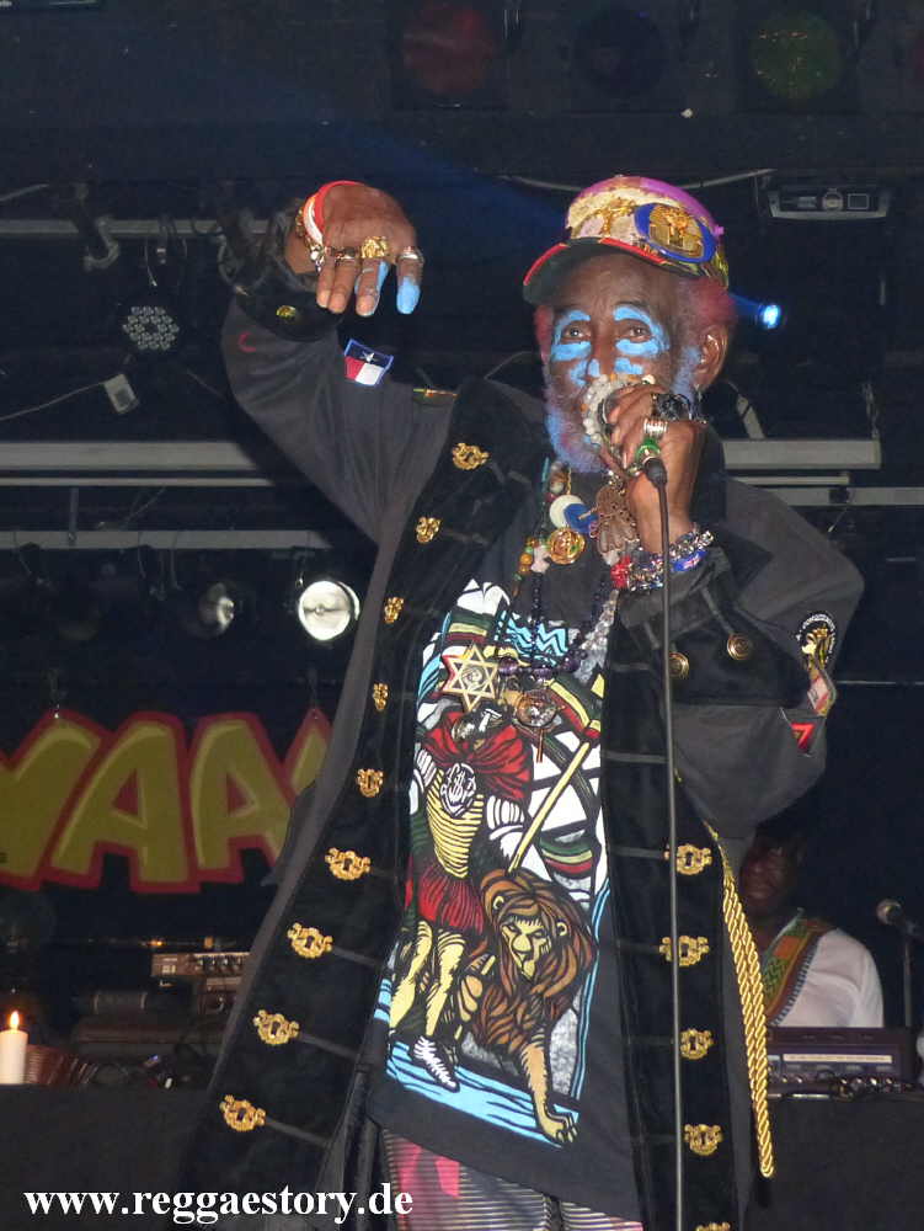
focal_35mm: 39
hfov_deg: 36.8
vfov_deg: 47.8
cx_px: 462
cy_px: 616
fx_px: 1387
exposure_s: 1/60
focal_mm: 7
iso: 400
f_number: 2.8
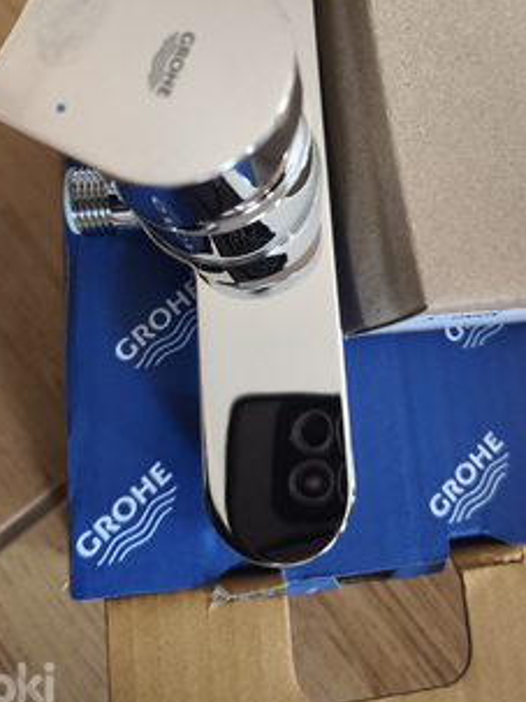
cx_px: 258
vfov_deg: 47.4
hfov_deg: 37.7
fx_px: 770
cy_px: 185
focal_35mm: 38
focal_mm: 6.57
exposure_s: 1/25
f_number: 1.6
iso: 1250
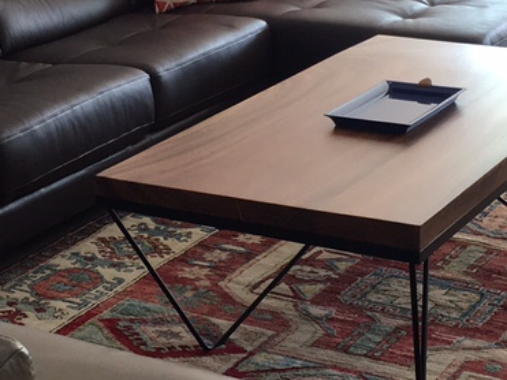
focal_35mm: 100
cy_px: 130
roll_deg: +0.3
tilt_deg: -16.1
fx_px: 1464
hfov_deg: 19.6
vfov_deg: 14.8
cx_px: 161
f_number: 2.2
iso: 50
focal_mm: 4.15
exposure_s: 1/30
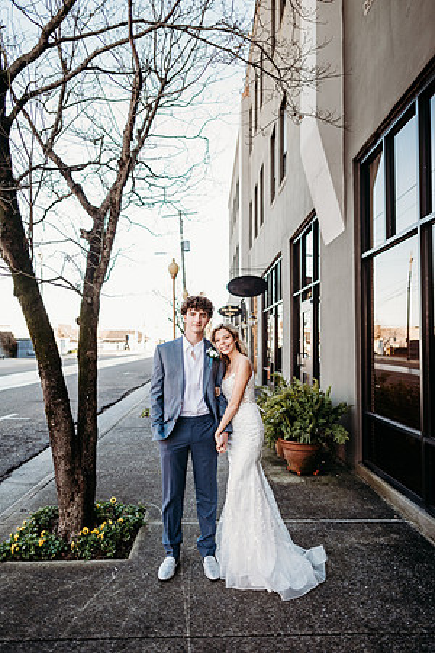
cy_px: 326
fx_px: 435
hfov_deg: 53.1
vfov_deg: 73.7
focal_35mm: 24
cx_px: 218
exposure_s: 1/320
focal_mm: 24
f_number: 2
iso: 160
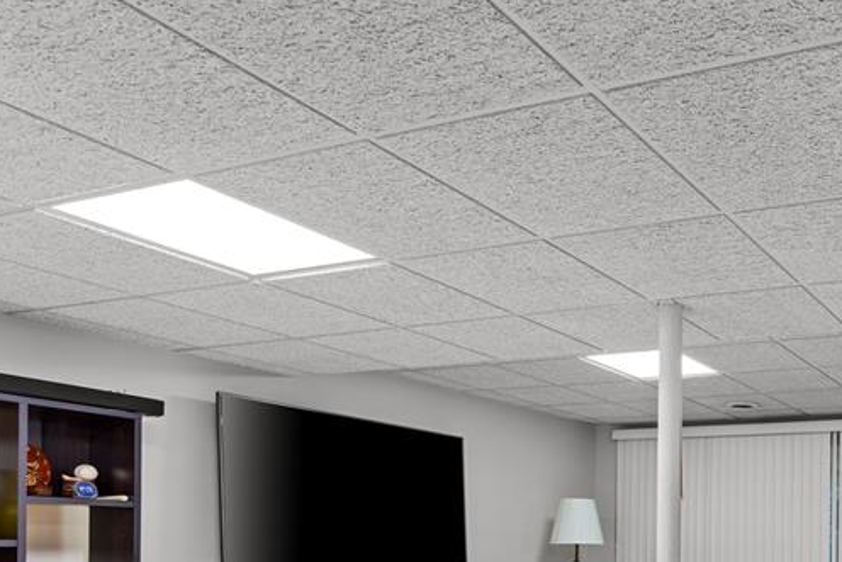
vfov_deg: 35.8
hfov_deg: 47.9
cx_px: 832
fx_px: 772
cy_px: 572
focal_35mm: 33
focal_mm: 16
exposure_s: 1/1.25
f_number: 8
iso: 400
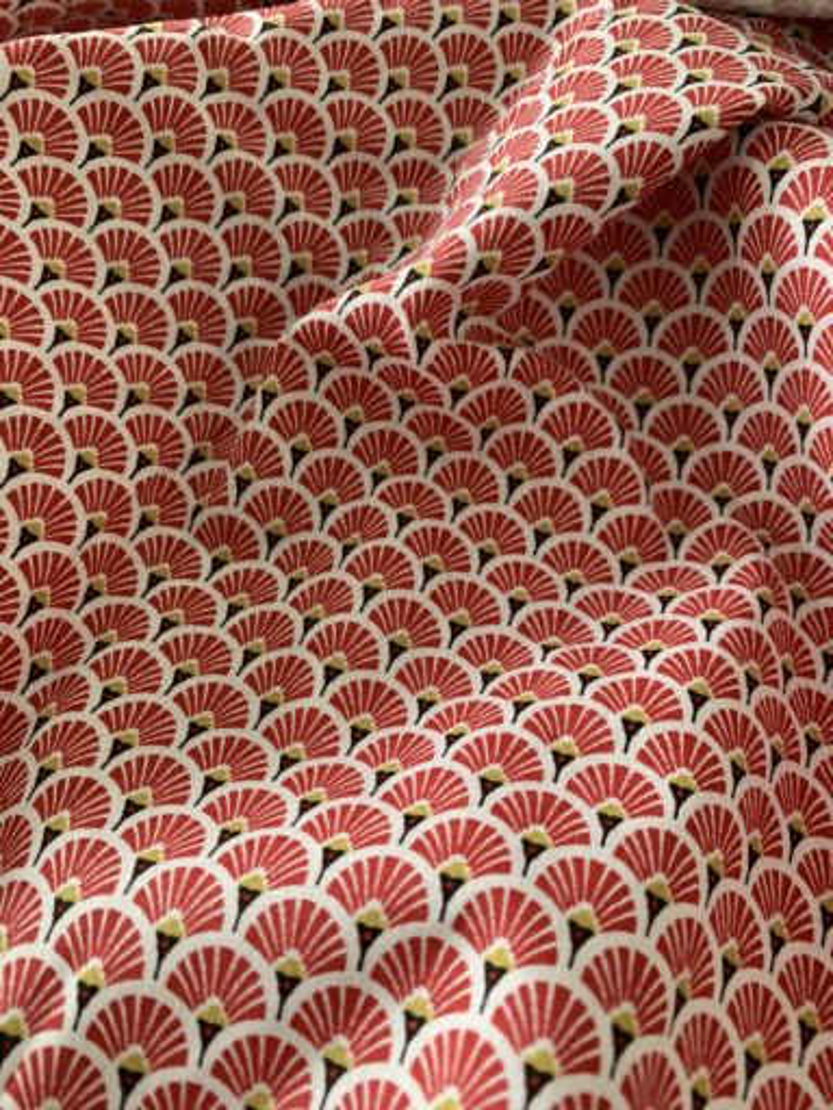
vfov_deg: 67.3
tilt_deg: -58.8
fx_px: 834
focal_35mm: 26
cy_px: 555
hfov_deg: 53.1
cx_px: 416
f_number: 1.8
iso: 250
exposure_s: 1/60
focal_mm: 4.25
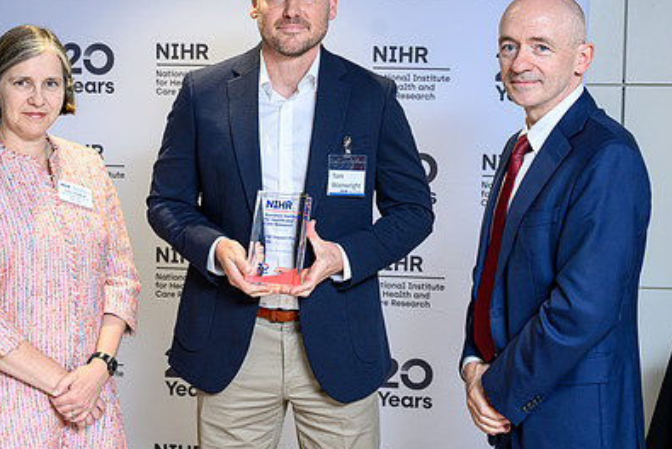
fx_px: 1158
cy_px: 145
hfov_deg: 32.3
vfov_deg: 21.9
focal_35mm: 62
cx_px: 288
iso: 1600
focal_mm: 42
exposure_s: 1/200
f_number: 4.5
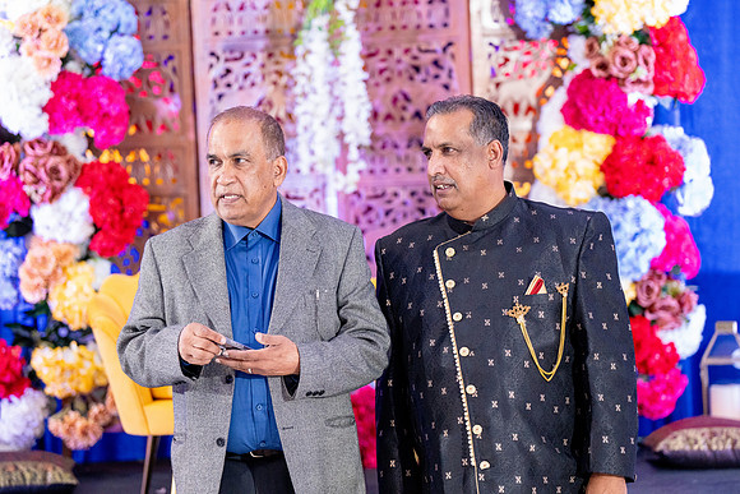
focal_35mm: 122
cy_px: 247
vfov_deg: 11.2
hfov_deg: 16.8
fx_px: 2508
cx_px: 370
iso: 5000
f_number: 2.8
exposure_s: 1/250
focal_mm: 122
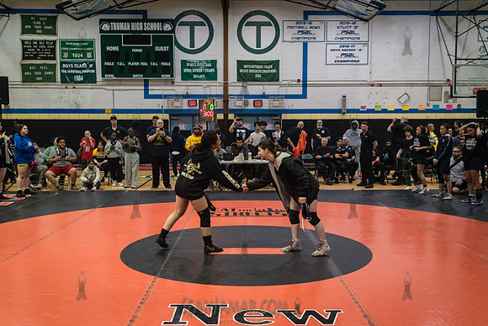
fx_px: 489
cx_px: 244
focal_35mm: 36
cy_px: 163
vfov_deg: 36.8
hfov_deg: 53.0
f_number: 3.2
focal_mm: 35
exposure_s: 1/500
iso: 5000
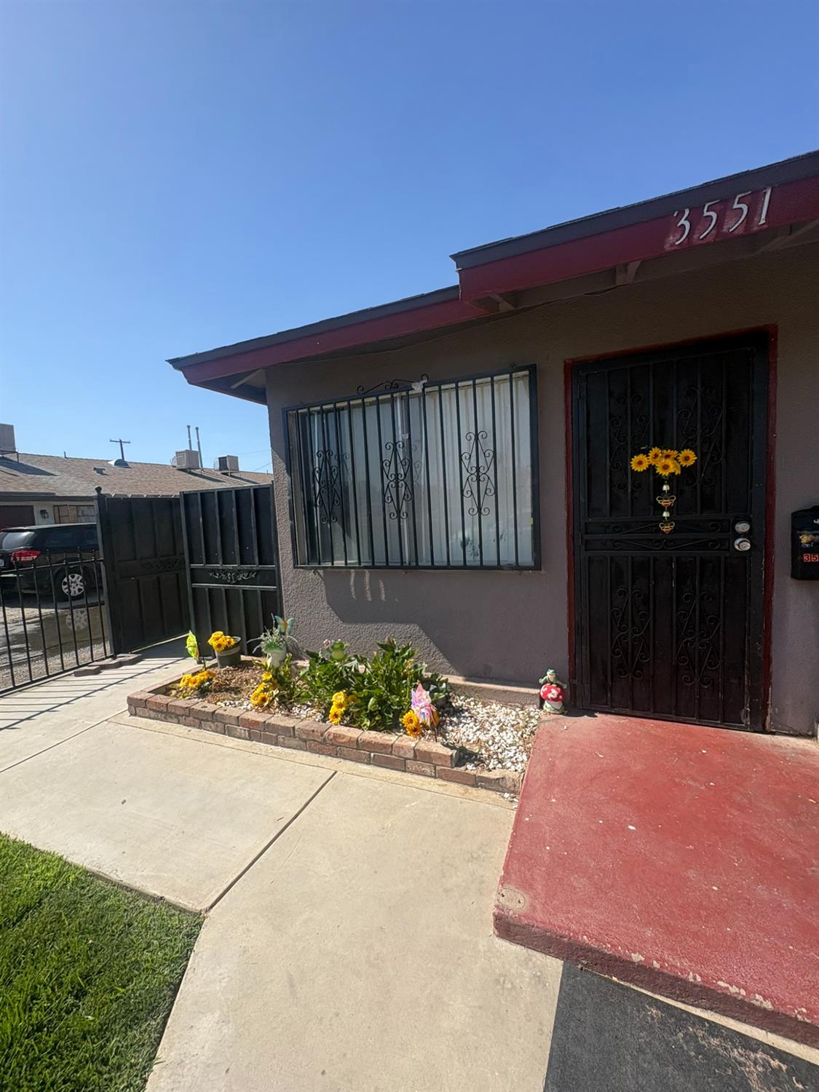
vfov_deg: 102.1
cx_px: 410
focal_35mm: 14
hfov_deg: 85.7
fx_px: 442
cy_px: 546
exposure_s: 1/956
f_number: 2.2
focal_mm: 2.22
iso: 50
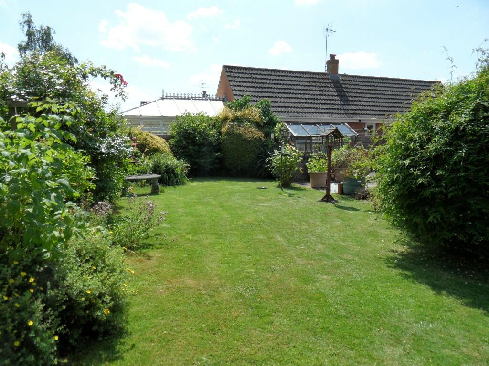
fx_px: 339
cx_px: 244
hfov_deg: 71.6
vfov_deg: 56.8
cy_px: 183
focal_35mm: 24
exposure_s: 1/1000
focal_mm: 3.9
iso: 80
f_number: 3.2
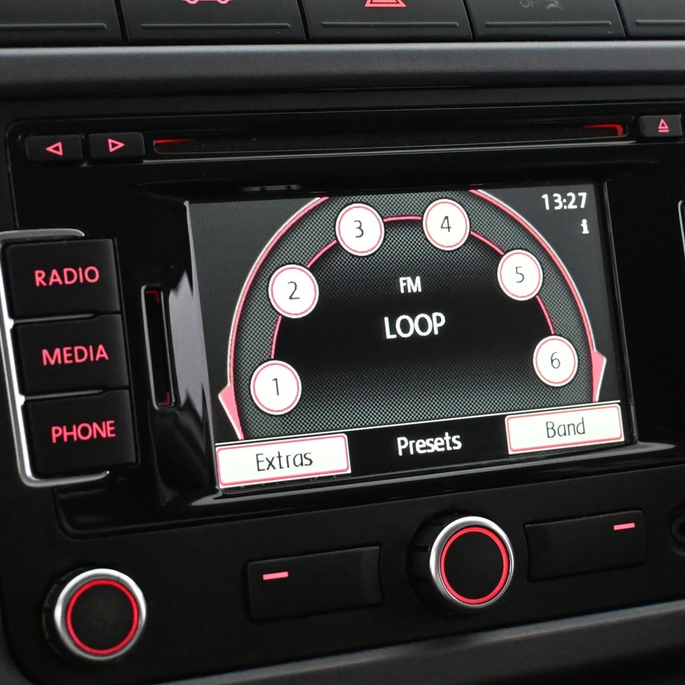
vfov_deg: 22.3
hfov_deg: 22.2
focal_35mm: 78
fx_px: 1741
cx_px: 379
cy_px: 343
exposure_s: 1/60
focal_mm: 33
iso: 6400
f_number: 5
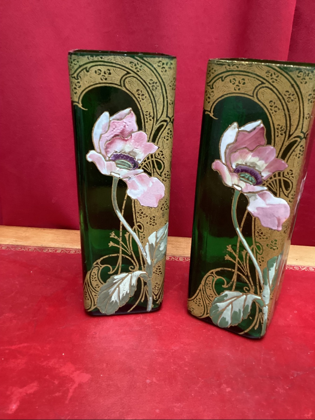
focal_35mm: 31
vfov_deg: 58.4
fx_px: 376
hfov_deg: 45.4
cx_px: 158
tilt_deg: -21.9
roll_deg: -1.9
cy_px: 210
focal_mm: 3.3
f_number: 2.4
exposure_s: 1/30
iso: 320
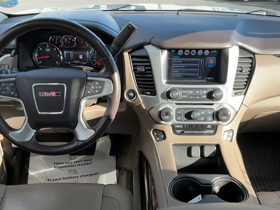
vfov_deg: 46.8
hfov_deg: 60.0
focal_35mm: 30
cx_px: 140
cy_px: 105
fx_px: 243
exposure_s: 1/196
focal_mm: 3
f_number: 1.8
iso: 25
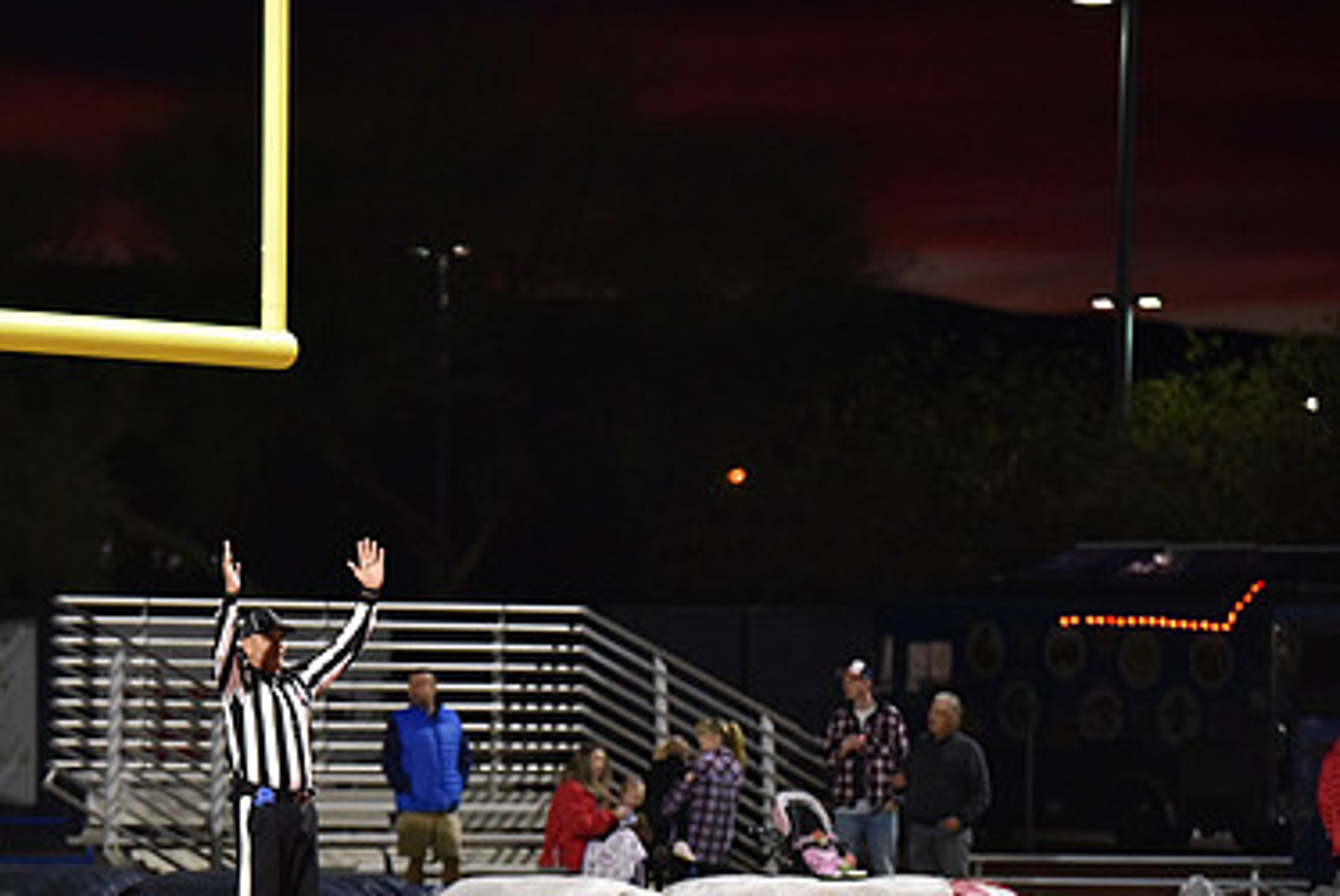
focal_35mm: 248
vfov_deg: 5.5
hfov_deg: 8.3
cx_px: 308
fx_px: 9238
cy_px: 672
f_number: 2.8
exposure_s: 1/500
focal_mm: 160
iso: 6400
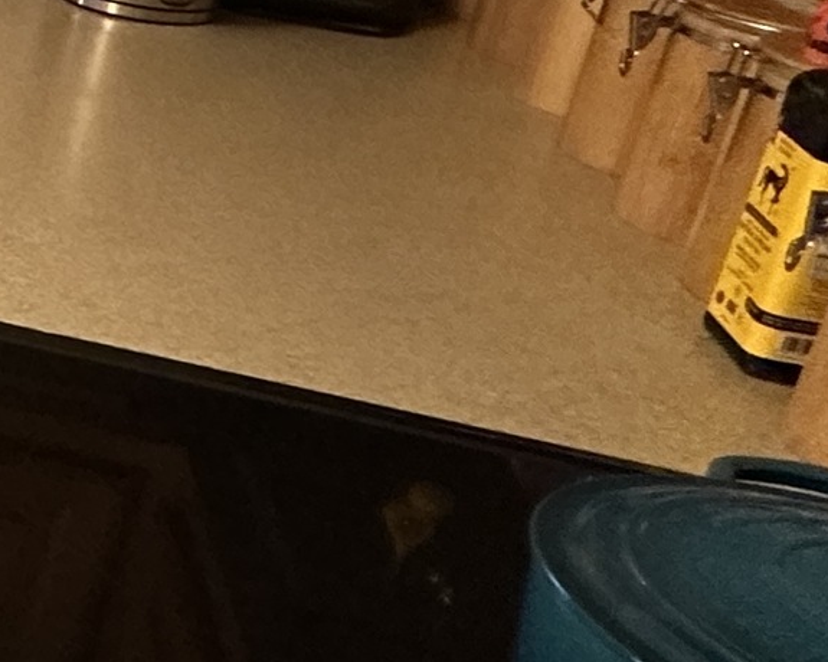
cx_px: -1123
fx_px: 1789
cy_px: -63
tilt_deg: -17.5
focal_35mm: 73
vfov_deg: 20.1
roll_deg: -0.7
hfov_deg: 15.4
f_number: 2.2
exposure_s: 1/60
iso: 400
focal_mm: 2.22
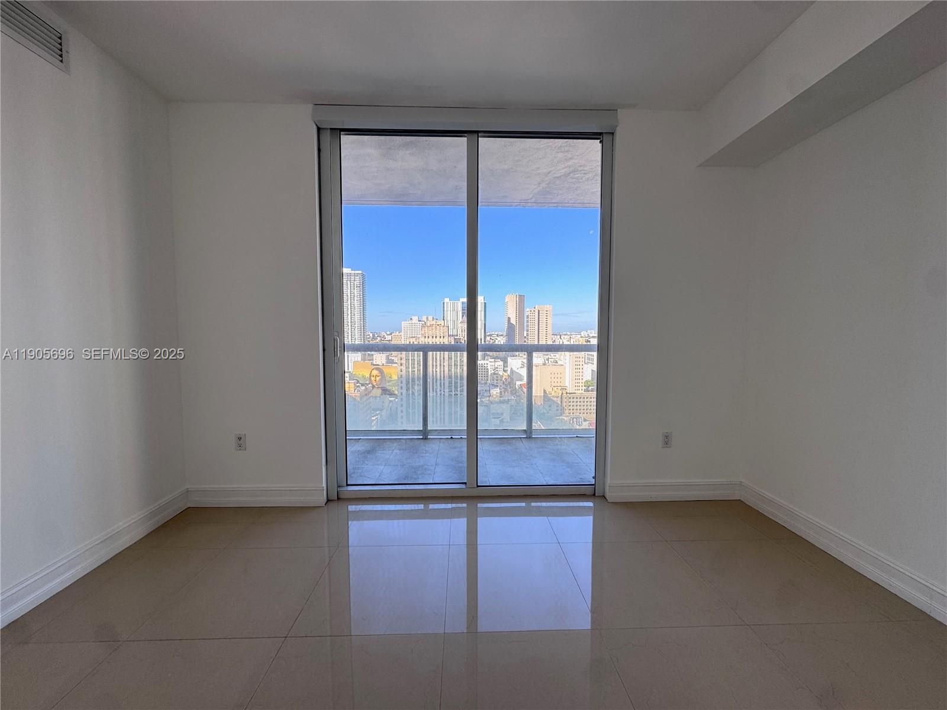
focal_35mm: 14
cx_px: 474
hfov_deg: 102.1
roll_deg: +0.0
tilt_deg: -3.5
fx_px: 383
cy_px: 355
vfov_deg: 85.7
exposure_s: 1/99
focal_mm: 2.22
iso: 50
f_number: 2.2
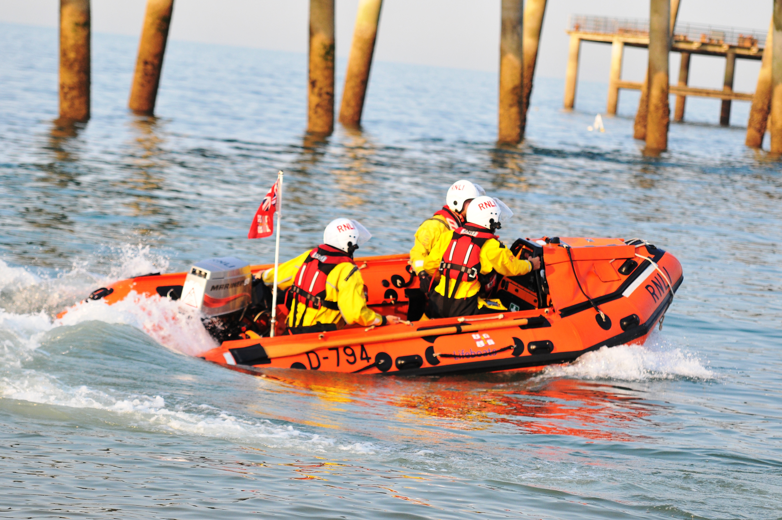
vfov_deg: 8.2
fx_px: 3645
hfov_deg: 12.2
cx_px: 391
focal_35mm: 168
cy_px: 260
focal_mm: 112
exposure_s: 1/2500
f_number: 2.8
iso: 400
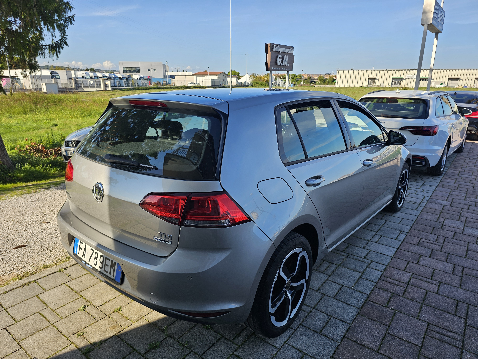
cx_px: 239
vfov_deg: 58.9
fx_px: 318
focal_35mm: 23
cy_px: 180
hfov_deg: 73.9
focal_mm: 6.3
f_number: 1.7
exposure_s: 1/461
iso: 10
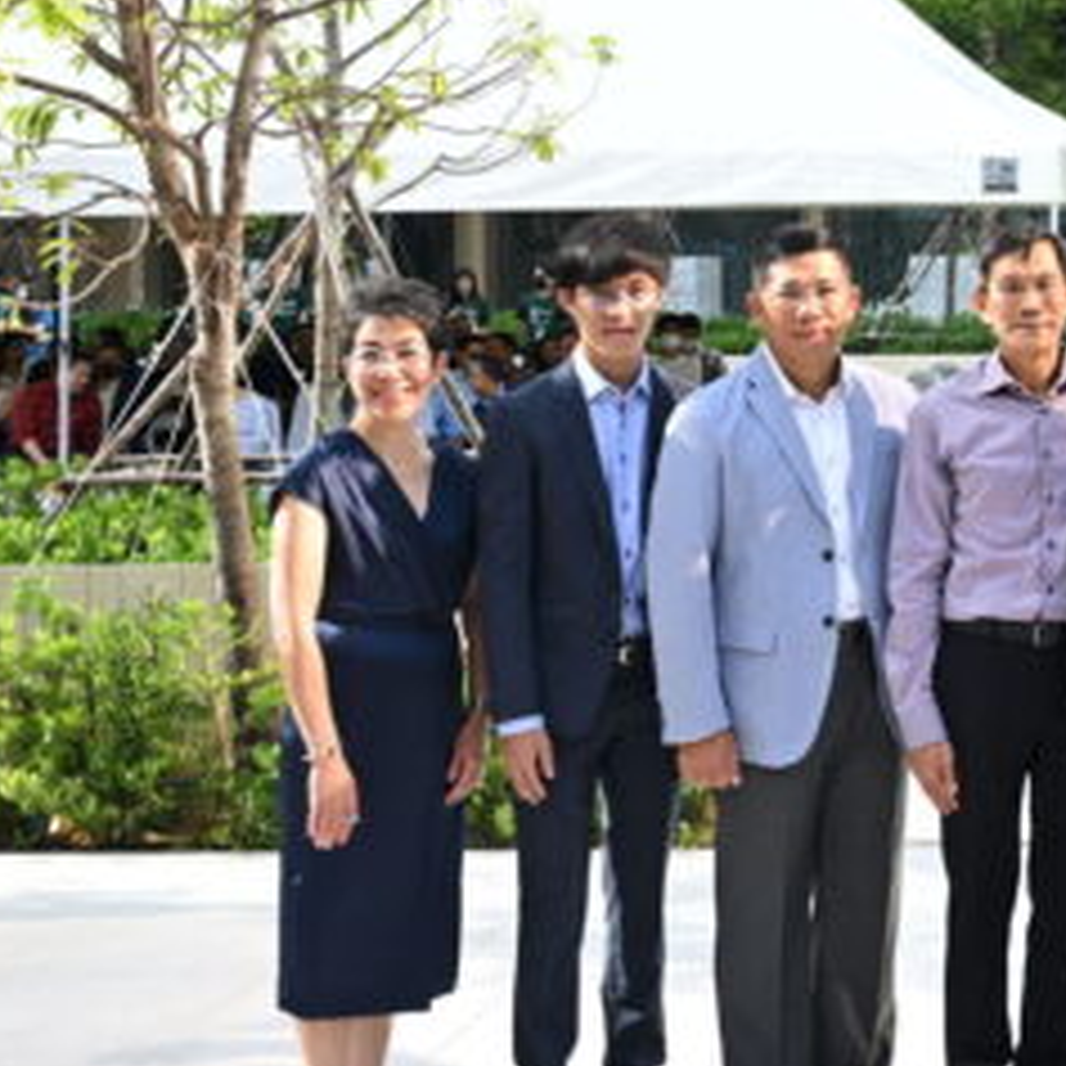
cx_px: 1453
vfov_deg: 21.4
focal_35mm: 80
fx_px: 2787
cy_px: 238
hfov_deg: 19.6
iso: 200
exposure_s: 1/250
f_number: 5
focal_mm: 29
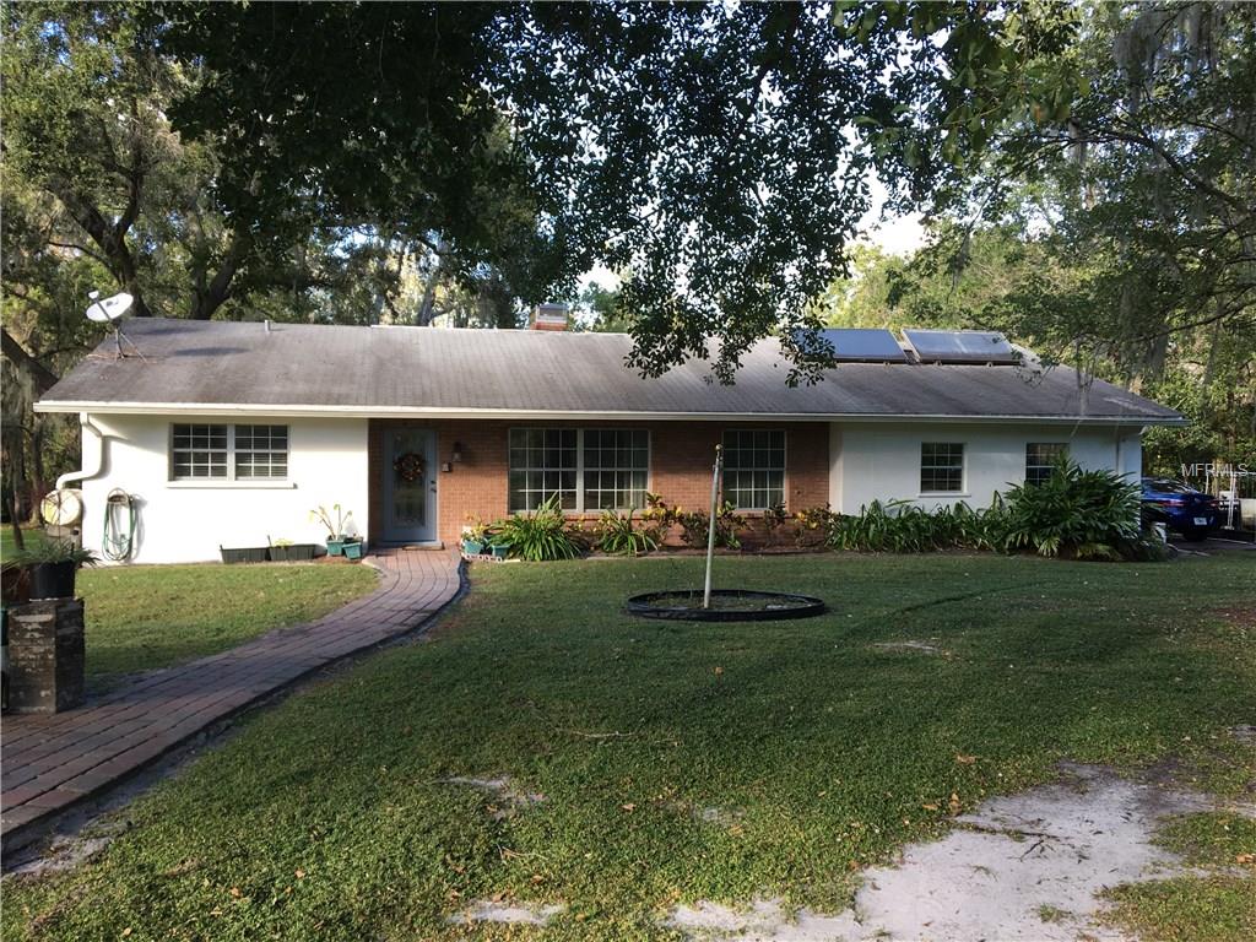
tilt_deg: -0.7
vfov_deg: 48.2
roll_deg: +0.3
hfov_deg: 61.7
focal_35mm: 29
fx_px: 1052
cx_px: 628
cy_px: 471
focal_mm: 4.15
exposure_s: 1/129
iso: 25
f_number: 2.2
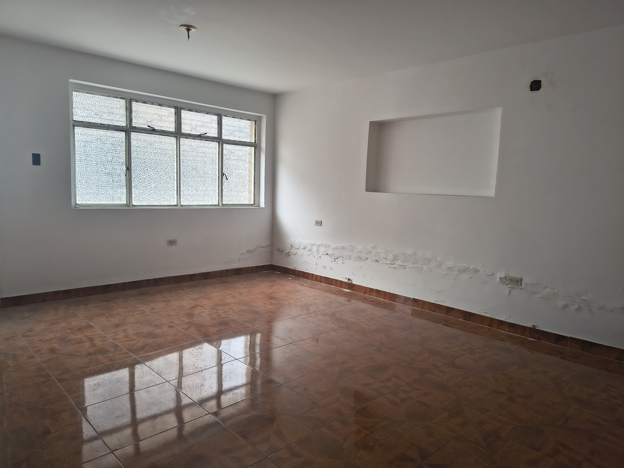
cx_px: 312
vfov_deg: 56.8
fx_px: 433
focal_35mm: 24
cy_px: 234
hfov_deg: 71.6
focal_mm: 5.56
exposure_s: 1/120
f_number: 1.8
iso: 202
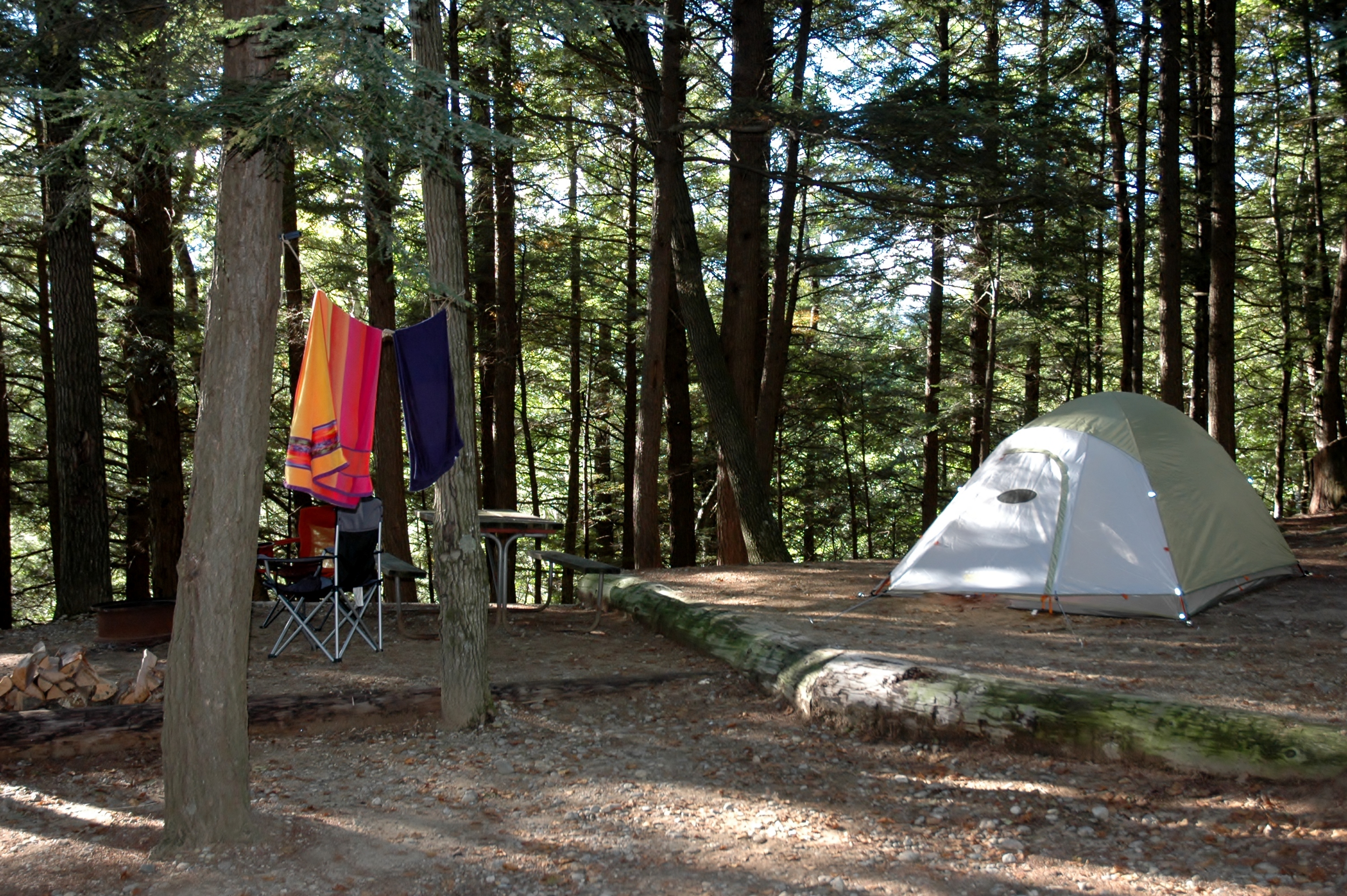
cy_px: 448
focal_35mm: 44
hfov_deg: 45.0
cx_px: 674
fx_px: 1626
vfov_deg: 30.8
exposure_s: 1/60
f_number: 4
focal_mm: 29
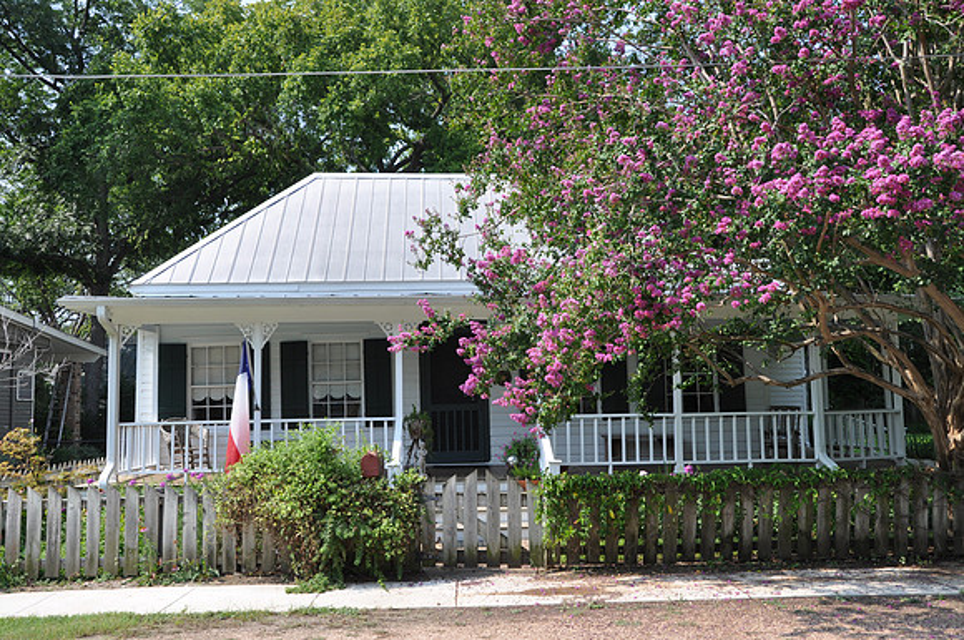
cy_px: 320
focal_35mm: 36
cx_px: 482
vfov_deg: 36.8
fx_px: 963
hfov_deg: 53.2
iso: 200
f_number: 10
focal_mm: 24
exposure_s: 1/100
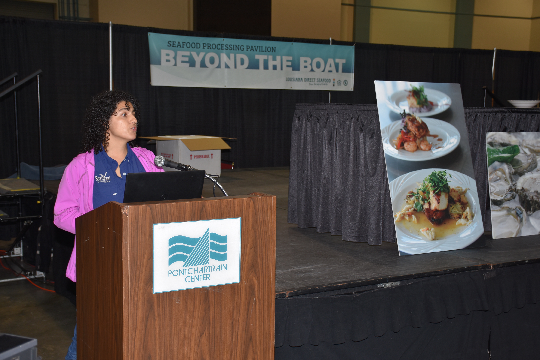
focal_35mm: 48
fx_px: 720
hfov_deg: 41.1
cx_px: 270
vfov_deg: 28.1
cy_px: 180
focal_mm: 32
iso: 200
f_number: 5
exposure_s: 1/60
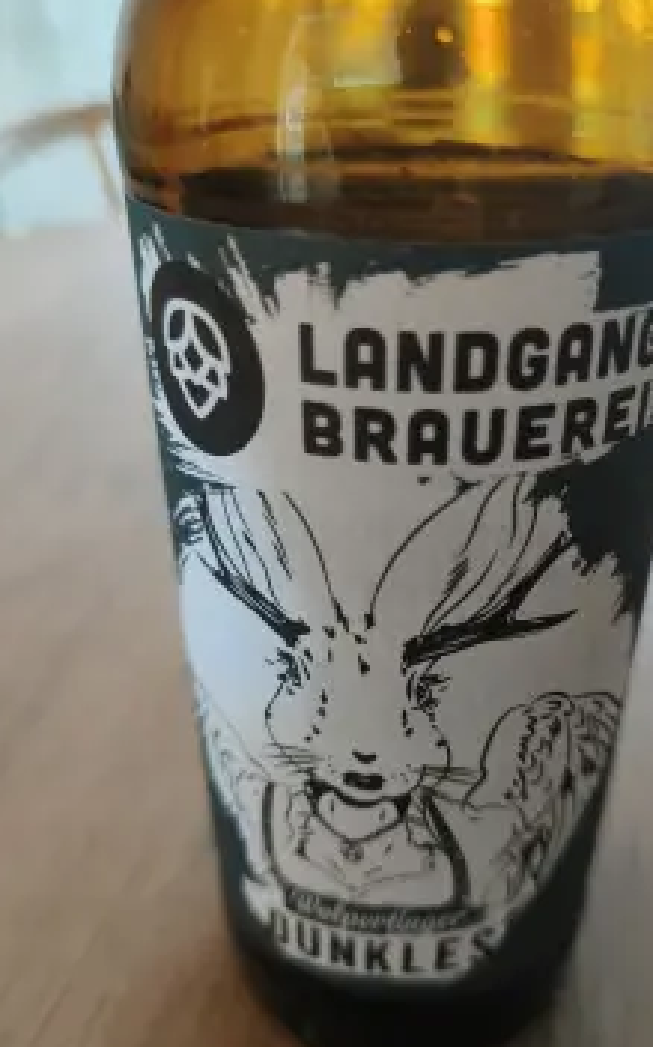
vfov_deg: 64.5
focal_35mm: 29
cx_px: 376
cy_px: 573
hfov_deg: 43.0
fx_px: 827
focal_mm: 5.59
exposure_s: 1/50
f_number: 2.2
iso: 250
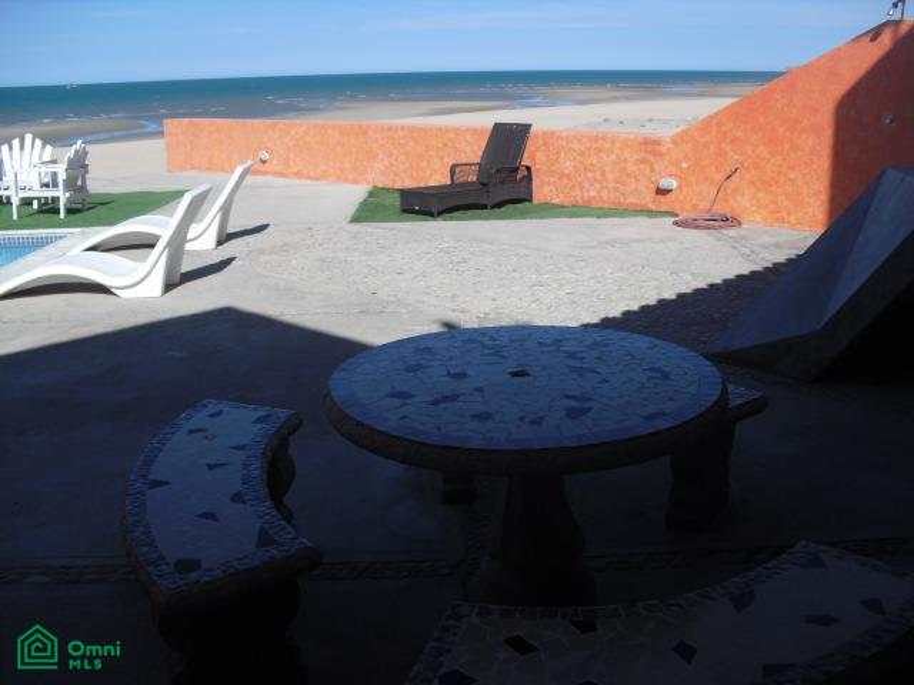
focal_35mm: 36
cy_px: 342
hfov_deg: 51.4
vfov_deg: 39.7
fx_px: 951
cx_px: 457
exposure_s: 1/200
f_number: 7.8
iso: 64
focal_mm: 6.3
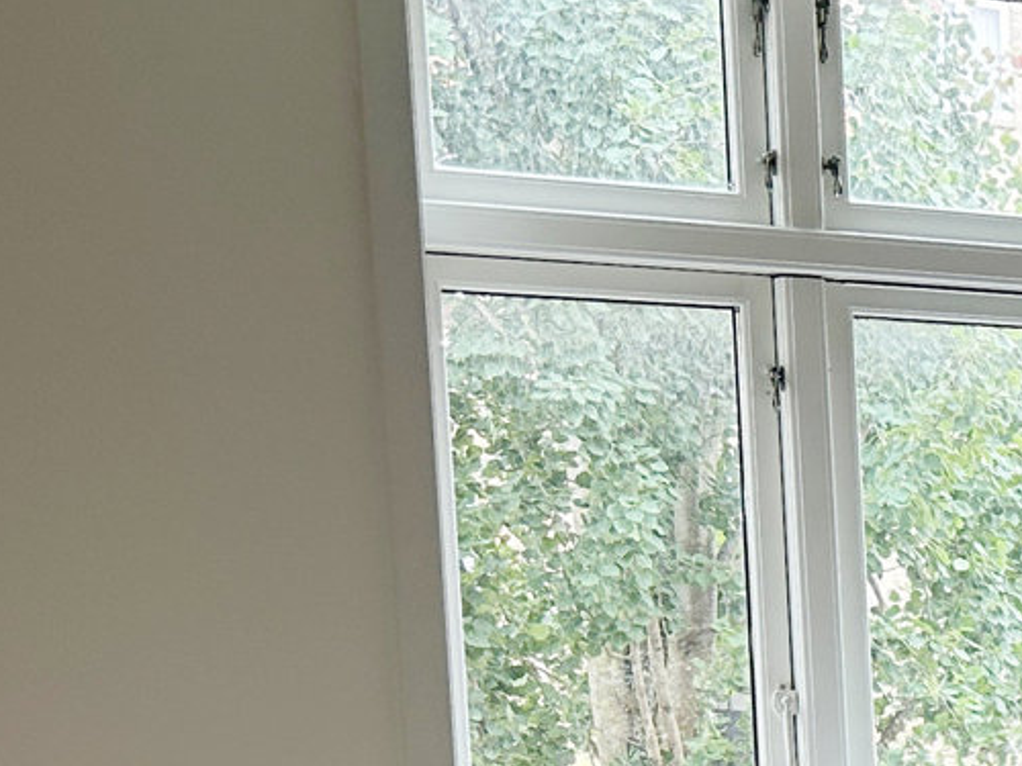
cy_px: 1023
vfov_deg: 14.7
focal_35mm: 96
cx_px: 1868
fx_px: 2834
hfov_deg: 16.8
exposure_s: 1/121
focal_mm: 6.86
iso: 125
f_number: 1.78
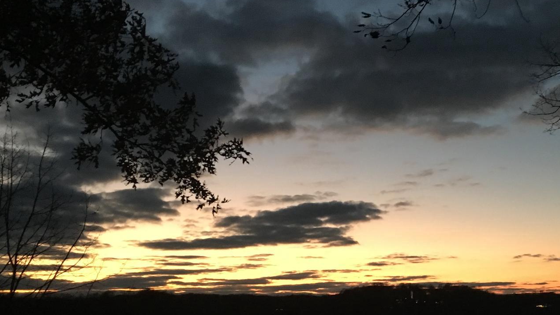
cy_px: 299
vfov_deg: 22.8
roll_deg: +0.4
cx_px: 346
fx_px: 757
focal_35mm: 51
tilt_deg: +3.8
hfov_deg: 40.3
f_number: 2.2
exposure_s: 1/20
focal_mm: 4.15
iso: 200
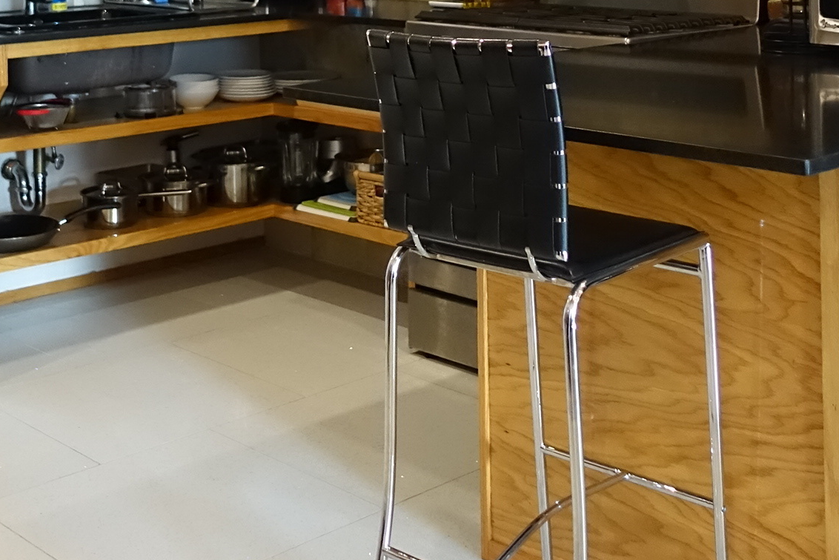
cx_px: 348
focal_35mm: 58
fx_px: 1352
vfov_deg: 21.8
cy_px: -99
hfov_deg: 34.4
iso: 2500
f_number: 1.8
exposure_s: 1/250
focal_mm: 8.8
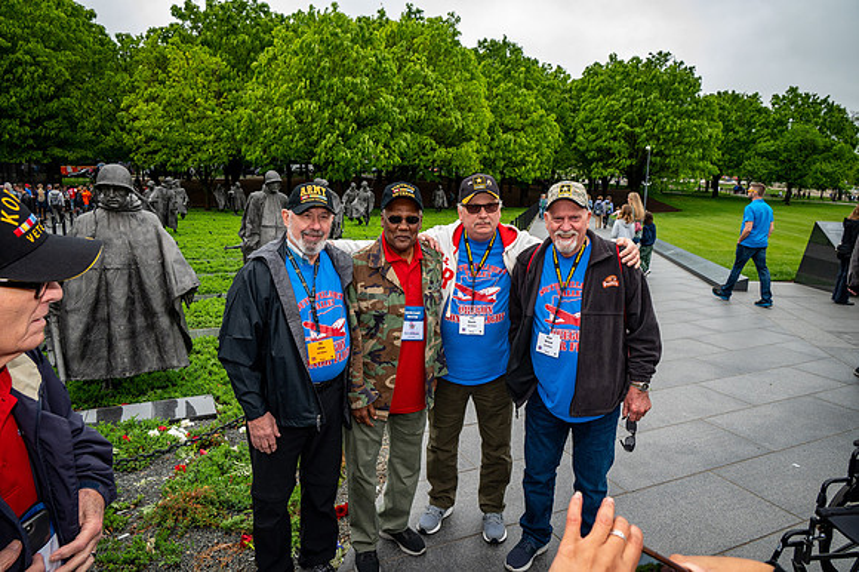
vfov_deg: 53.1
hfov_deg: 73.8
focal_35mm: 24
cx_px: 430
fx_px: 572
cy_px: 286
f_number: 8
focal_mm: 24
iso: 1400
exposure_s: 1/640
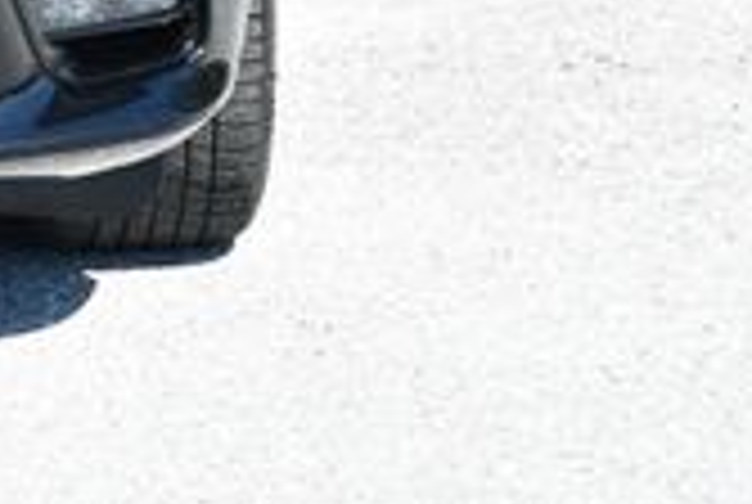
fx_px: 6424
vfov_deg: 4.4
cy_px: -446
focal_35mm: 307
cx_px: -666
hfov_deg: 6.5
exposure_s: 1/250
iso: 200
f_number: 7.1
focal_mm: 40
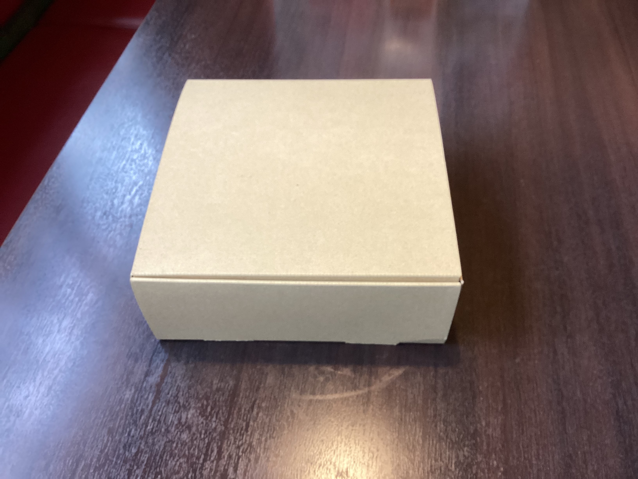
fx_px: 571
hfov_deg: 58.4
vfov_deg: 45.4
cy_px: 240
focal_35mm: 31
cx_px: 319
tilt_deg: -49.9
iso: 100
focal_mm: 3.3
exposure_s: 1/50
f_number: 2.4
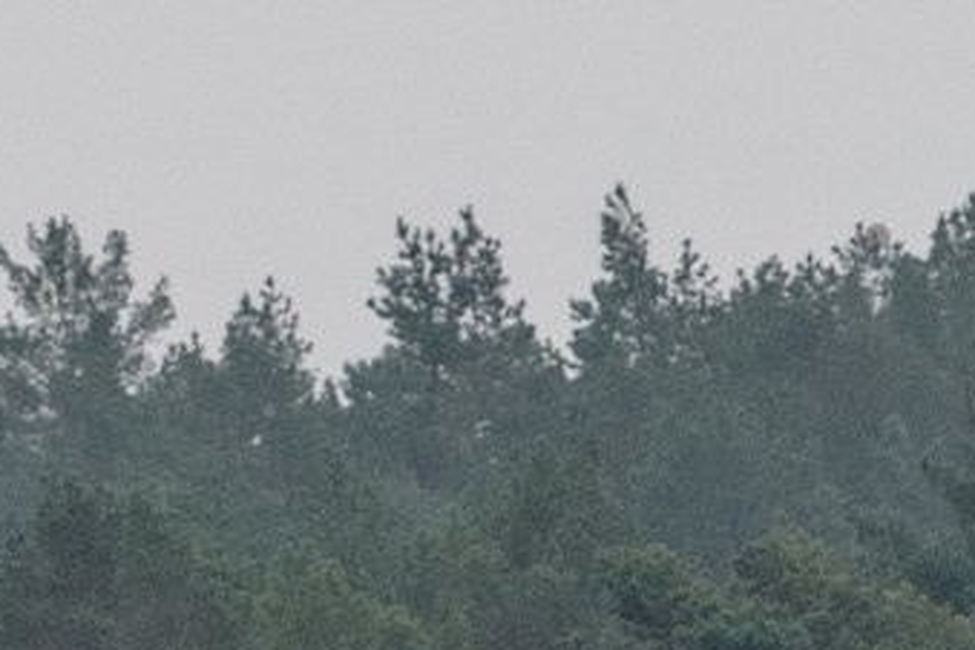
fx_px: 61312
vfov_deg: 0.6
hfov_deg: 0.9
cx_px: 440
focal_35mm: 2264
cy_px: 690
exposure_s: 1/250
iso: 500
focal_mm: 200
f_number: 4
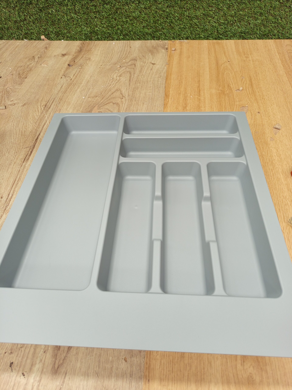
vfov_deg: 71.6
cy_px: 195
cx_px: 146
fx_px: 270
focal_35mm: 24
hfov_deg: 56.8
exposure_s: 1/100
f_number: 1.7
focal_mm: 5.24
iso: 230
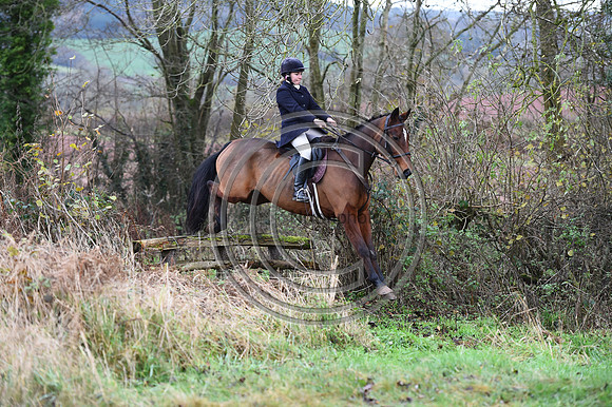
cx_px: 306
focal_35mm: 122
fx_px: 2073
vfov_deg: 11.2
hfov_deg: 16.8
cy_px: 204
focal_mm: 122
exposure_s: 1/1000
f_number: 3.5
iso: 1250
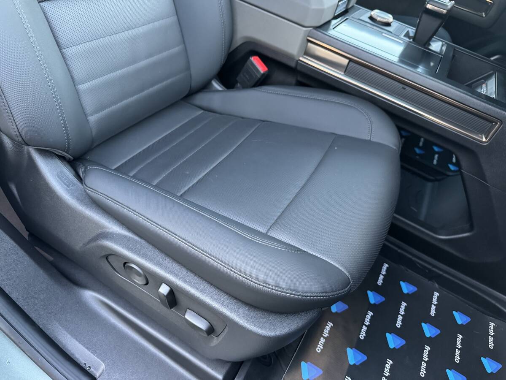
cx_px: 253
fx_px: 351
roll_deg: -14.7
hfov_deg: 71.6
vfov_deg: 56.8
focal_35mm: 24
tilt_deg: -41.0
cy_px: 190
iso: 800
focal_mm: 6.76
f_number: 1.78
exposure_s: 1/60
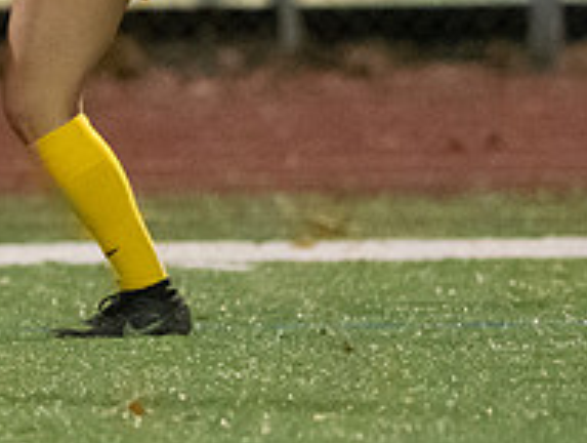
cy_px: 27
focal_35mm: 1820
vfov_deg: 0.8
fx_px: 30921
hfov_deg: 1.1
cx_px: -283
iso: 14400
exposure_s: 1/1000
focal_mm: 300
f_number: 2.8
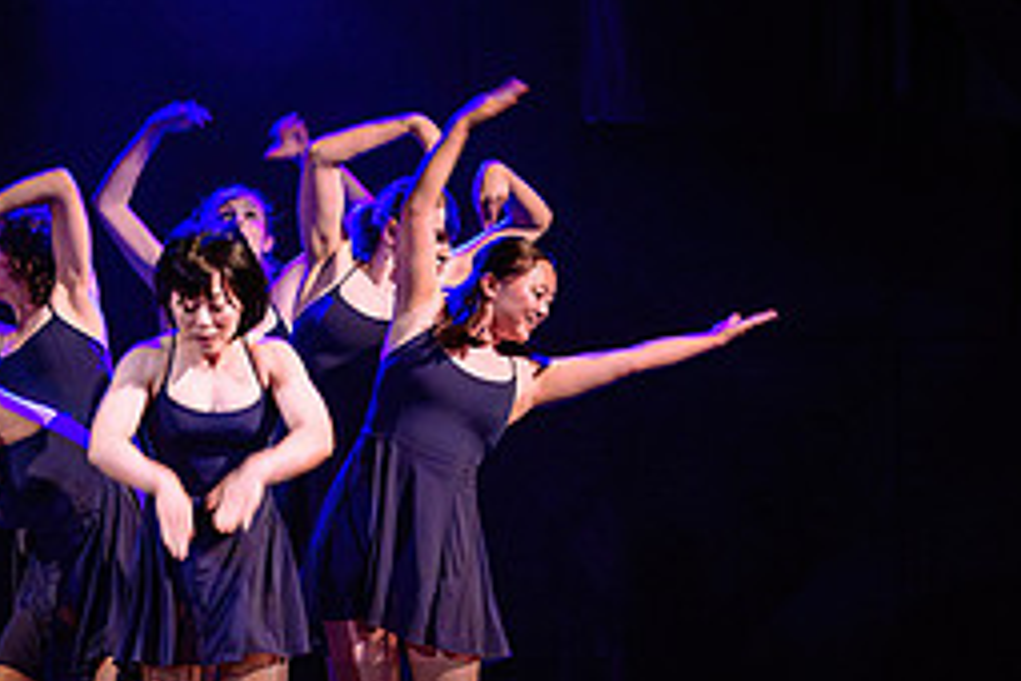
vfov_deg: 5.9
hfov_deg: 8.8
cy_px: 246
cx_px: 268
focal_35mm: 233
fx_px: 6608
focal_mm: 100
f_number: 2.8
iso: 1600
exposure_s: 1/200
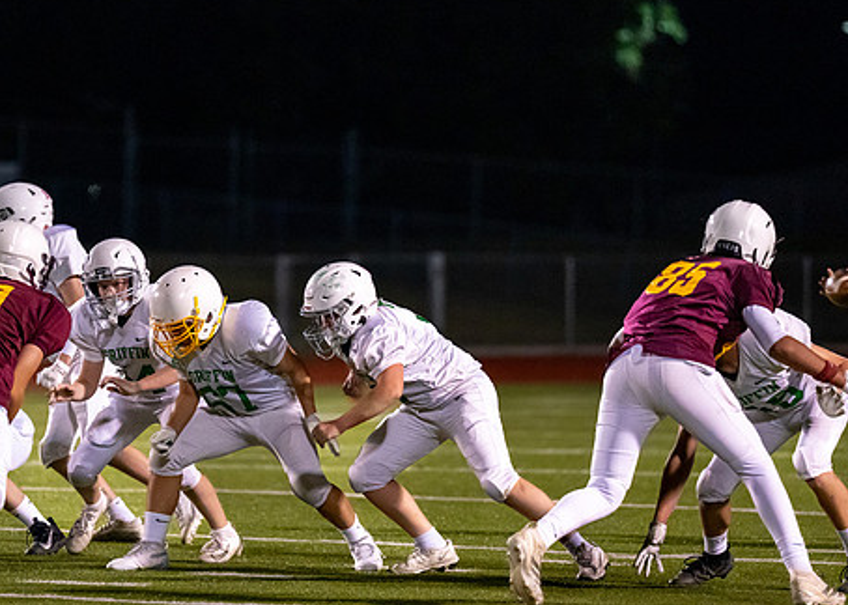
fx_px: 8234
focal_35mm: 342
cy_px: 340
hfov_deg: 5.9
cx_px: 304
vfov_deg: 4.2
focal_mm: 200
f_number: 2.8
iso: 4000
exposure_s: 1/1250
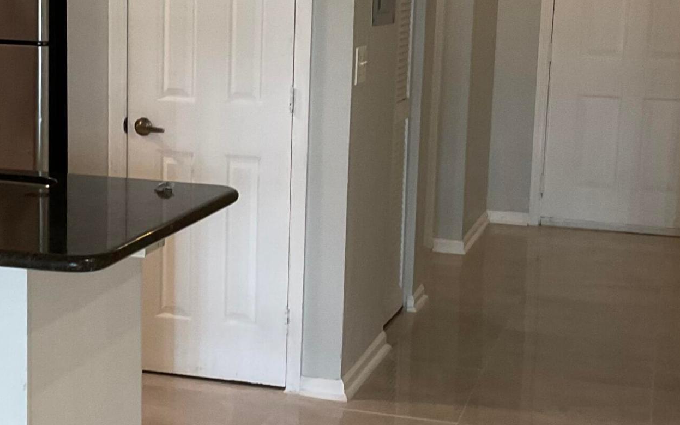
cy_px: 178
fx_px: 1316
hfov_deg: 28.9
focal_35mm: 71
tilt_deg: -6.6
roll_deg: +0.9
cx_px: 251
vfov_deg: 18.3
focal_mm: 3
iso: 100
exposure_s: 1/60
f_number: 1.8
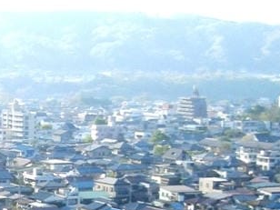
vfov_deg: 9.3
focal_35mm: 159
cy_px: 222
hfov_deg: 12.1
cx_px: -59
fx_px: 1286
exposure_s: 1/320
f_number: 5
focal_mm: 8.2
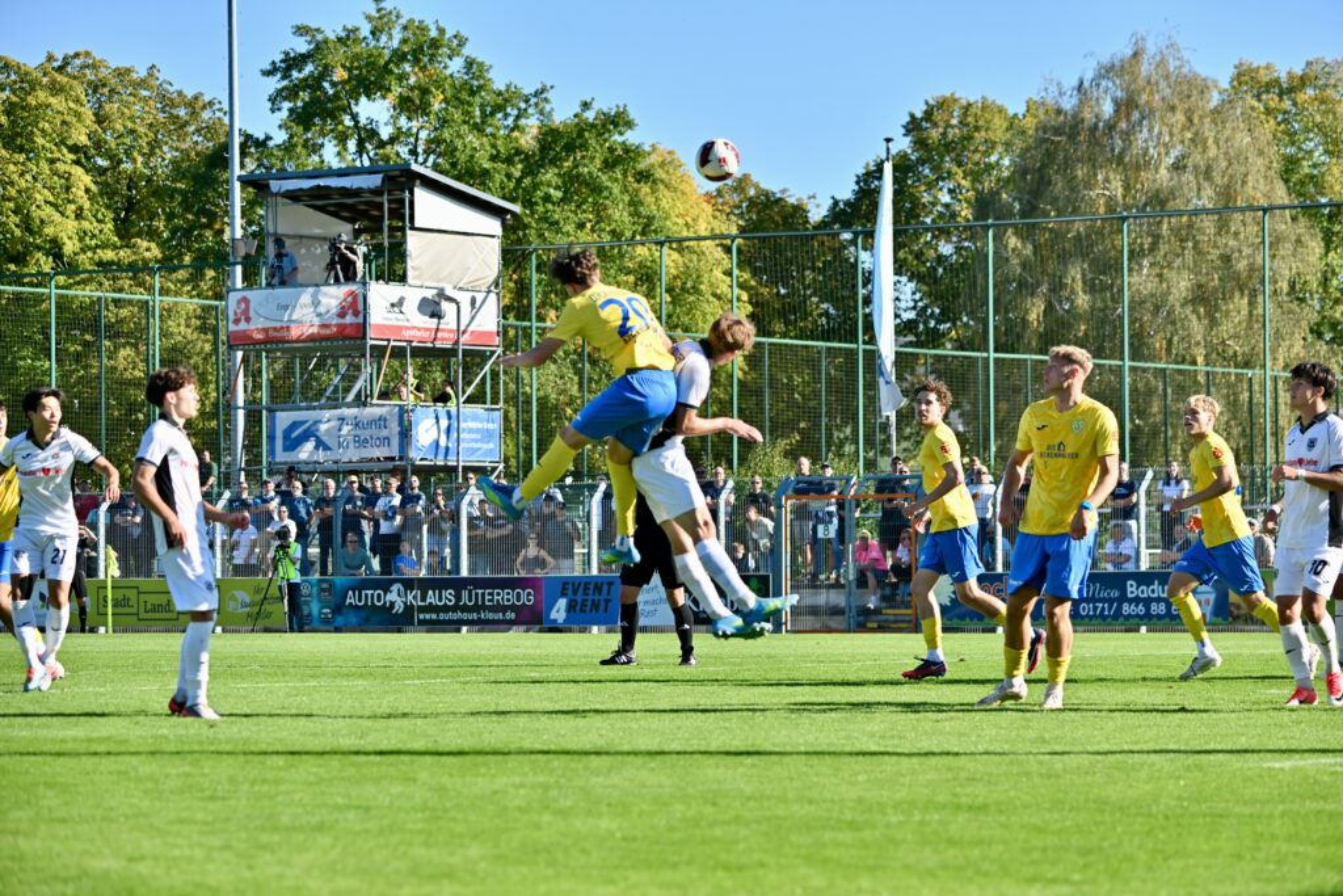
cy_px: 448
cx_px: 672
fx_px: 5037
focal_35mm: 135
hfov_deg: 15.2
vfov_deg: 10.2
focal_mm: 135
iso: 280
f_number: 5
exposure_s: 1/1600
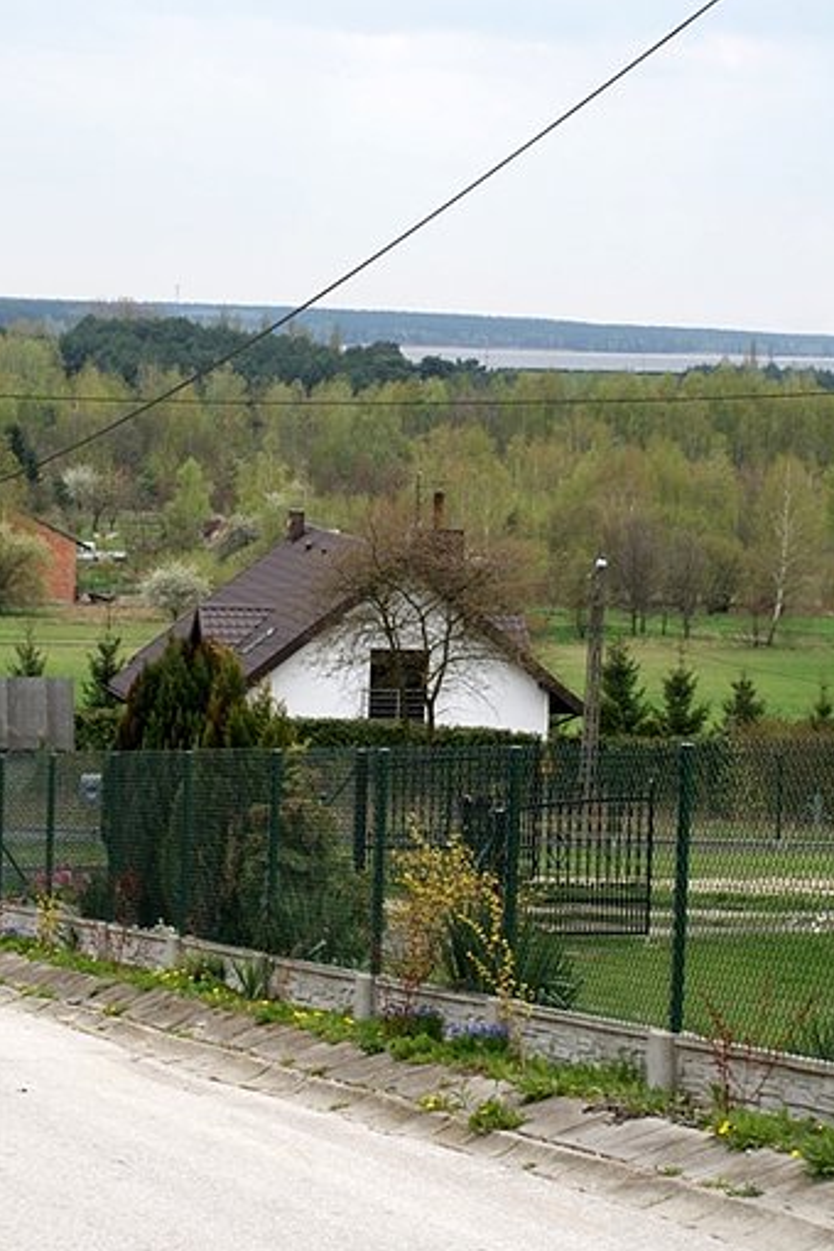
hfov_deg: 12.9
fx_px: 3683
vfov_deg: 19.3
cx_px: 238
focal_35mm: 106
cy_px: 522
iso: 100
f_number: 7.1
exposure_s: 1/125
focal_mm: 40
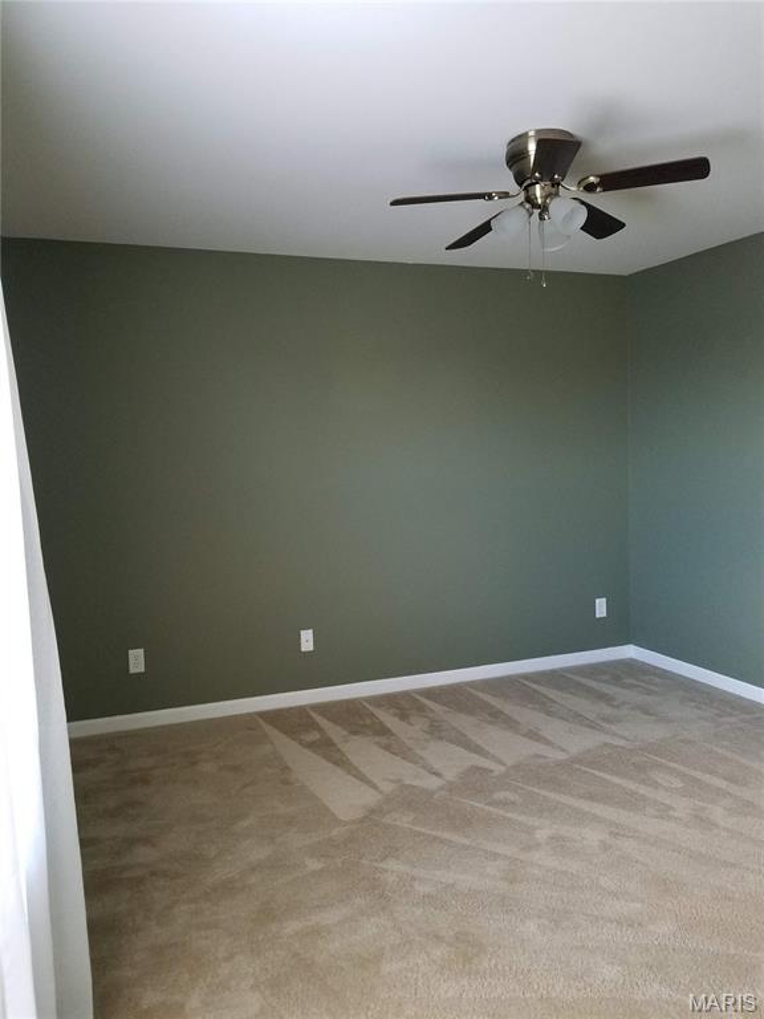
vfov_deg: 67.3
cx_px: 382
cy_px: 510
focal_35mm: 26
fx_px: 765
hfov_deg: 53.1
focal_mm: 4.2
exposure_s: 1/24
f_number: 1.7
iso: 250
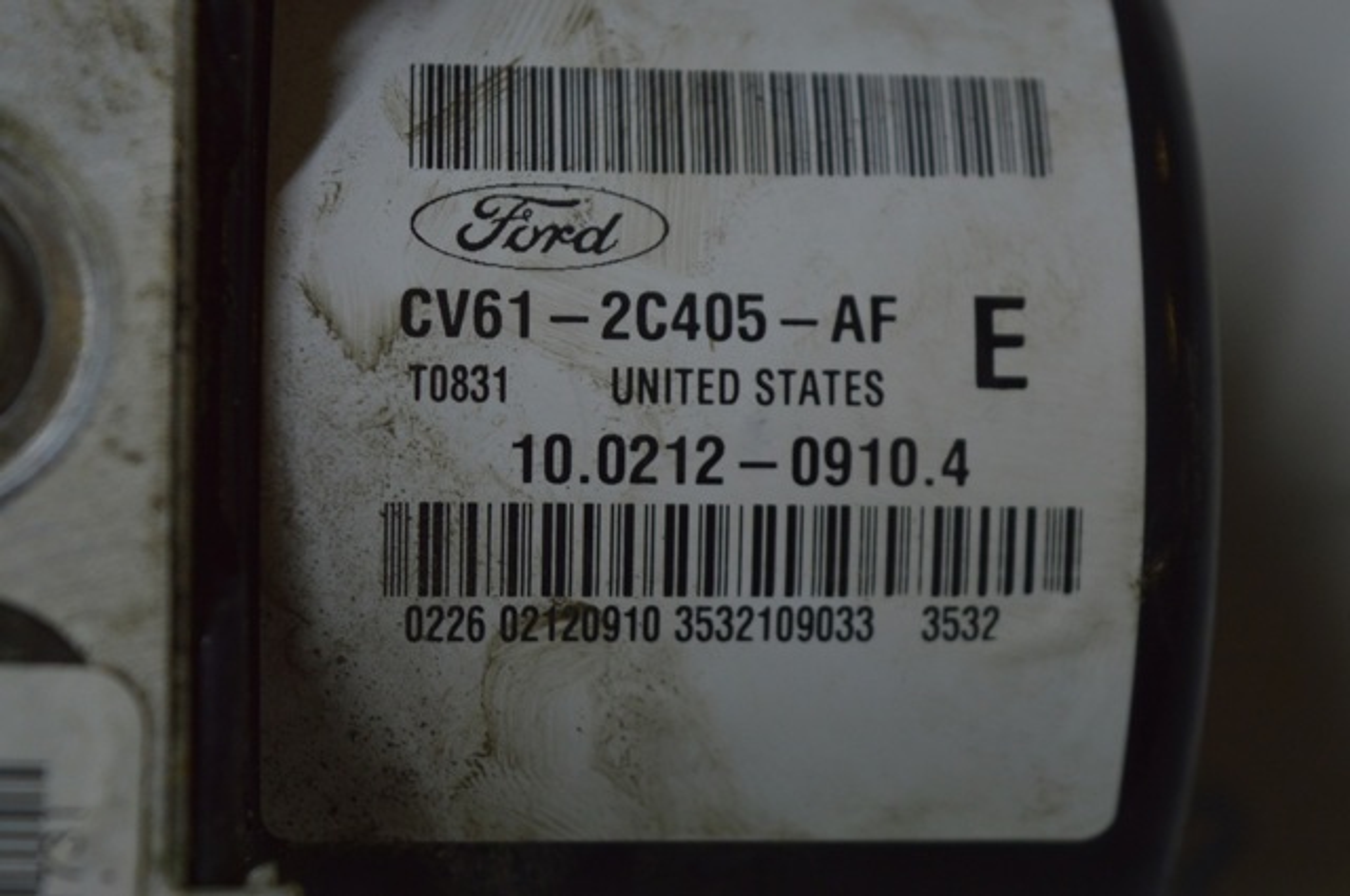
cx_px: 675
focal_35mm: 82
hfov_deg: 24.6
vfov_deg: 16.5
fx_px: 3090
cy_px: 448
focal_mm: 55
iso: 400
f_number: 5.6
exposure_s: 1/125
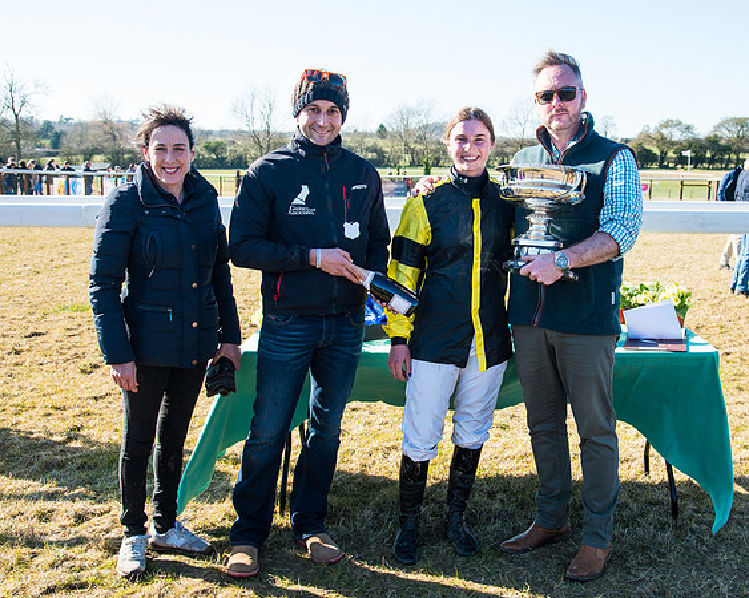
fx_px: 934
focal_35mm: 42
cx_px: 440
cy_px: 305
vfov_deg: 35.5
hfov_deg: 43.5
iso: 125
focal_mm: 34
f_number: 5
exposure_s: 1/200
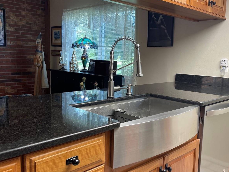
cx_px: 126
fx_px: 225
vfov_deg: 41.8
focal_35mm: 34
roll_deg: -1.7
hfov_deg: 53.9
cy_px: 82
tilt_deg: -7.8
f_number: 1.6
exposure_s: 1/60
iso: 80
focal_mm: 5.1
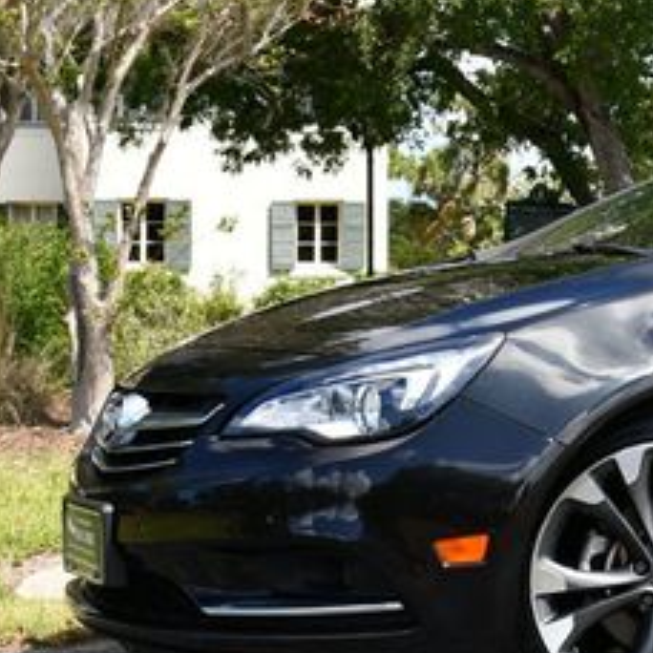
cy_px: 212
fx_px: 2241
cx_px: 885
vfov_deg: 16.5
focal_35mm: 105
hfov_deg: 15.6
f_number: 8
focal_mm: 22
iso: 180
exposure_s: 1/250
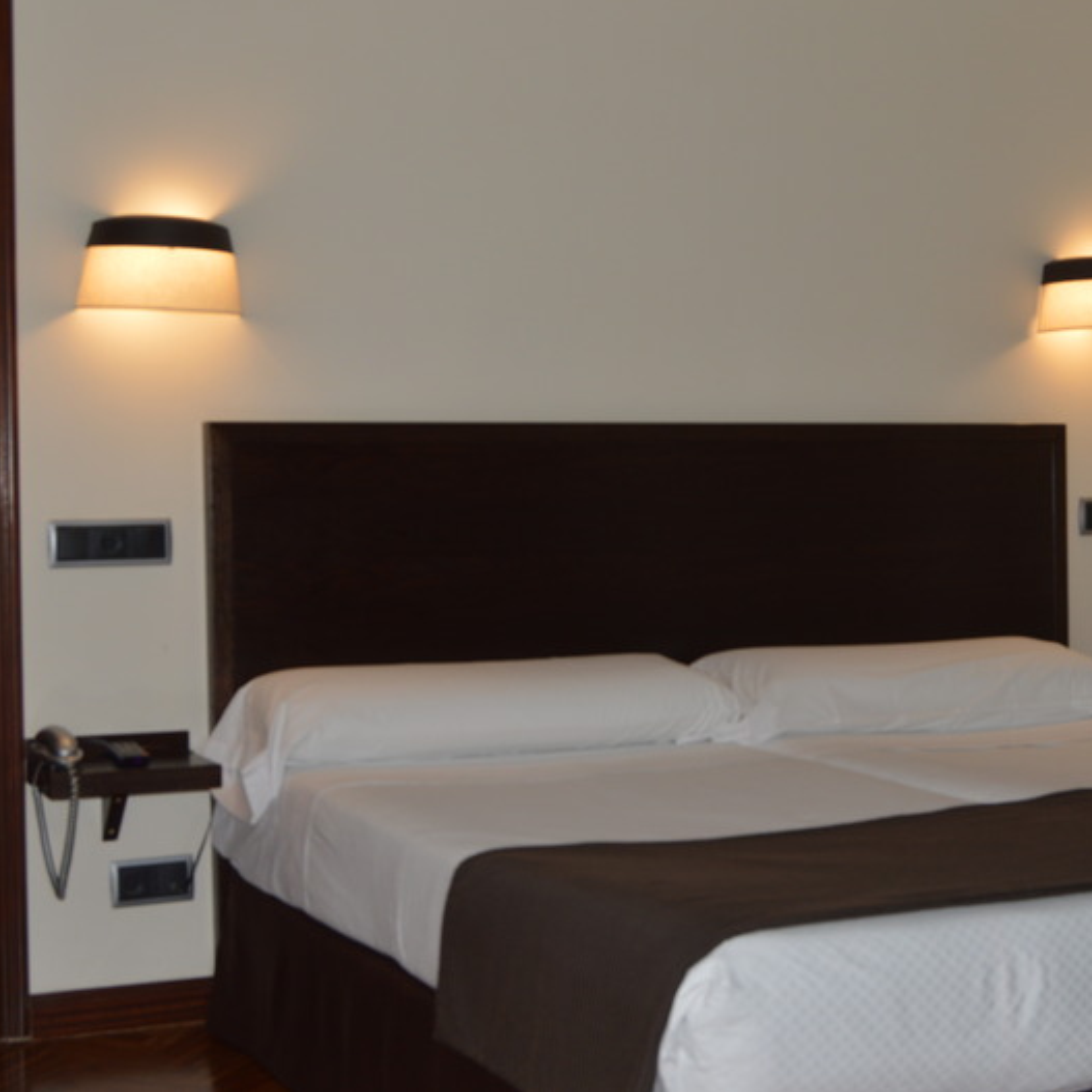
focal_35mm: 58
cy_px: 545
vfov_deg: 29.6
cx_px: 671
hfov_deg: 29.5
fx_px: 2070
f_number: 8
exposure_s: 1/60
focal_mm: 30
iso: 220
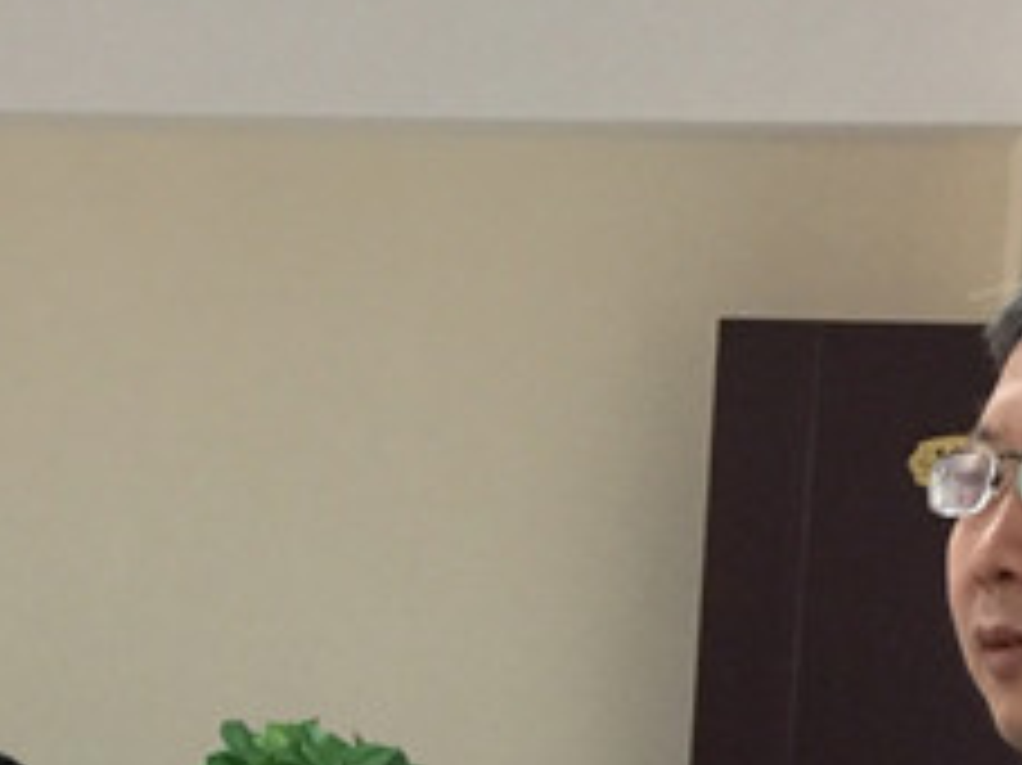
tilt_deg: -9.2
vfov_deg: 11.1
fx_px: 3777
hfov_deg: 15.2
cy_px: 1163
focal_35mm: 128
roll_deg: -2.0
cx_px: 14
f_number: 2.2
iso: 80
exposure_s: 1/17
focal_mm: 4.15
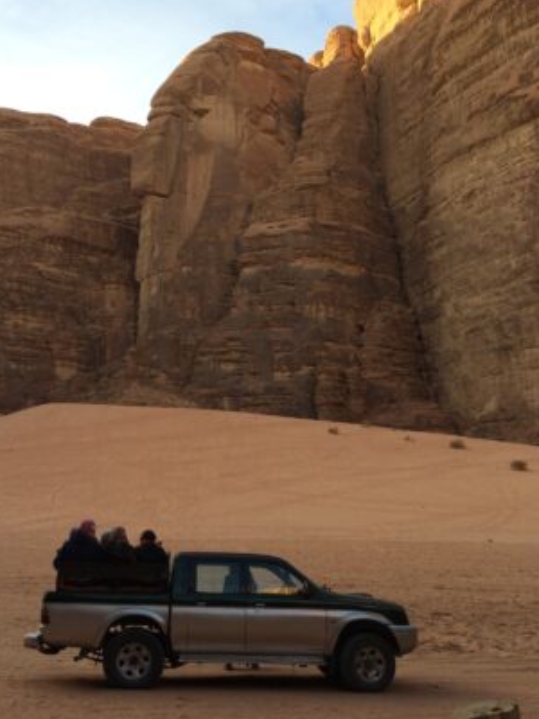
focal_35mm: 40
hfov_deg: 35.8
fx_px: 830
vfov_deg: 46.8
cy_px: 384
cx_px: 208
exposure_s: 1/394
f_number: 2.2
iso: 32
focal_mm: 4.12
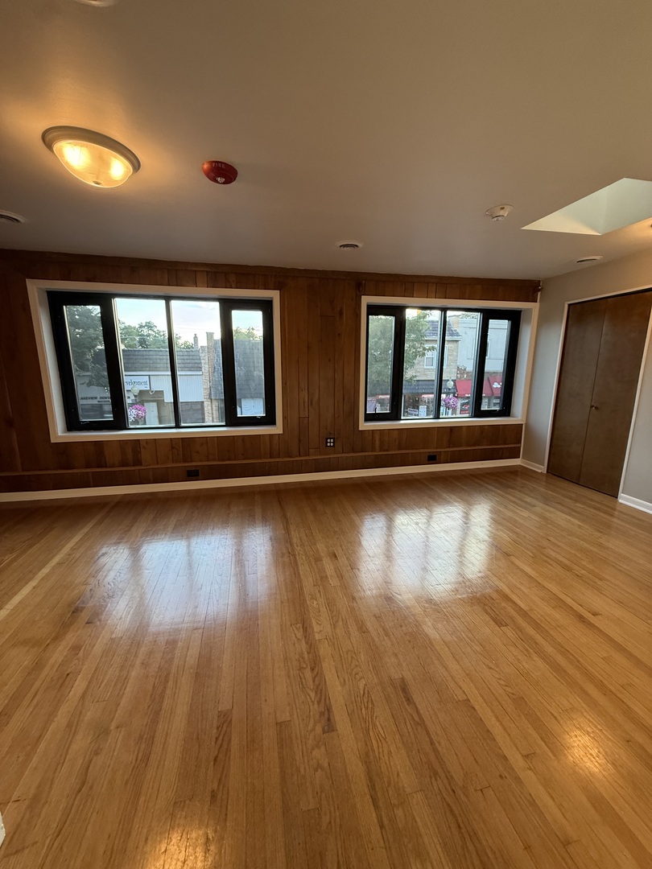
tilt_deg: -11.5
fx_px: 352
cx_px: 326
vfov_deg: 102.1
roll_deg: -0.6
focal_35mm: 14
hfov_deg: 85.7
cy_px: 434
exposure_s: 1/120
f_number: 2.2
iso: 160
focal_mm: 2.22
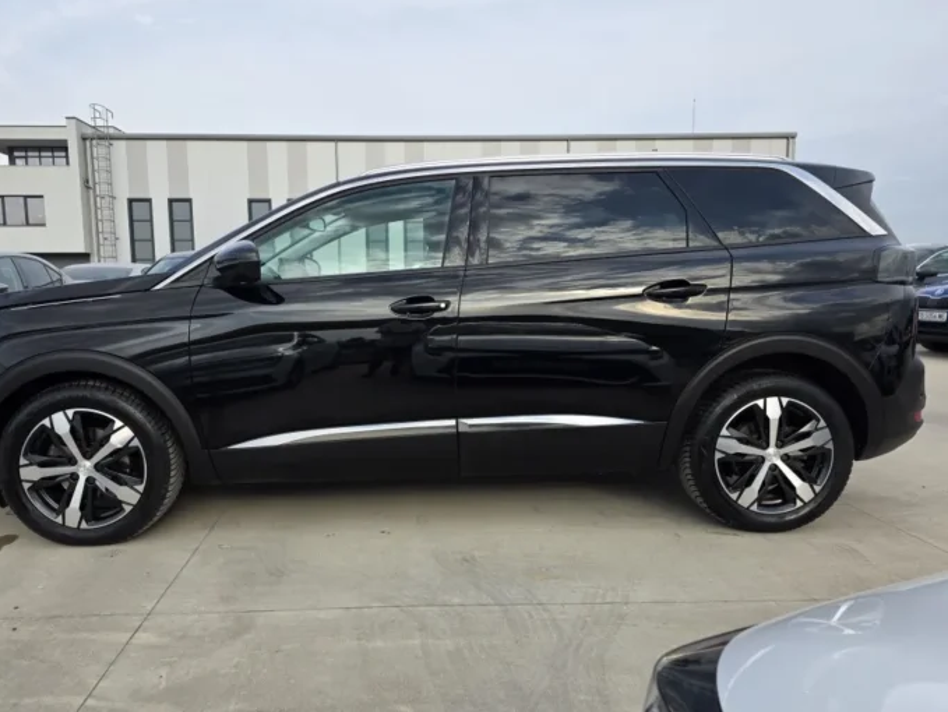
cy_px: 377
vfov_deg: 53.1
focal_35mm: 26
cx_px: 423
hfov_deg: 67.1
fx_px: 712
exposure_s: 1/2828
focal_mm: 6.25
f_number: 1.7
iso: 80
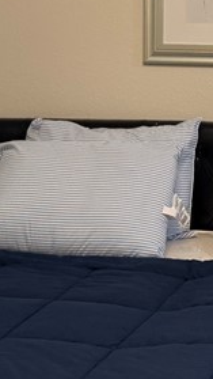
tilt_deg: -0.5
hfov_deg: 11.9
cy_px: 1
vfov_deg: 21.5
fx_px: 964
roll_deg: -1.4
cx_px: 346
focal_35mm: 96
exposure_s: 1/60
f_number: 1.78
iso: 250
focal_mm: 6.76
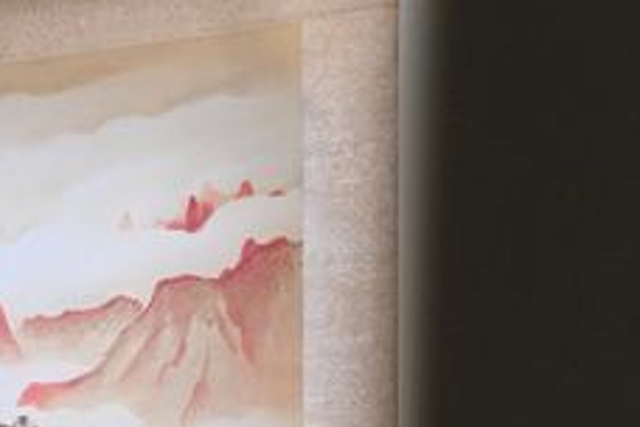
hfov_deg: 11.9
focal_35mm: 155
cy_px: 757
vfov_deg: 8.5
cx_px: -612
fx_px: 2760
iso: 1800
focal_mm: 34.5
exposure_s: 1/100
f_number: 6.3
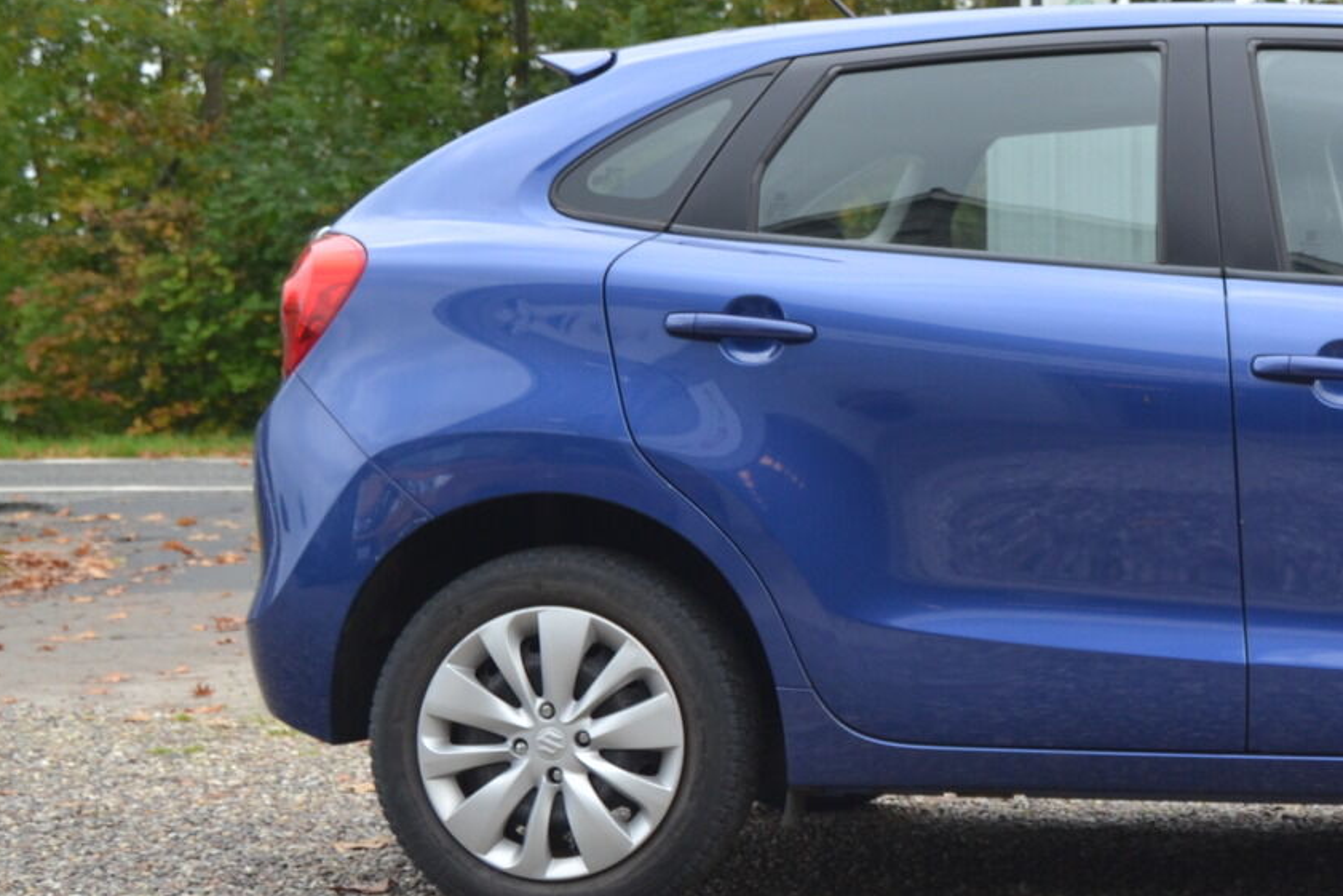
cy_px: 388
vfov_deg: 15.4
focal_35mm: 89
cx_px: 1423
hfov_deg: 21.8
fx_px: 3321
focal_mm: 26
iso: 200
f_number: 5.6
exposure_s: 1/125
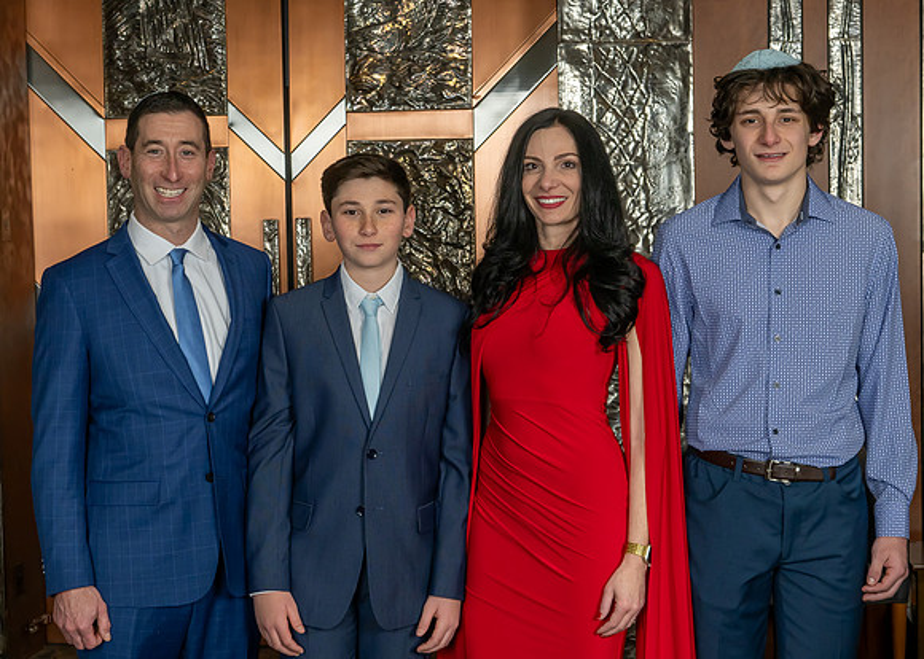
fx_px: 1723
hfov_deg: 30.0
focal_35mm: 66
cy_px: 326
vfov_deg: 21.7
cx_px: 416
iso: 400
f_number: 9
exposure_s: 1/200
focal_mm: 40
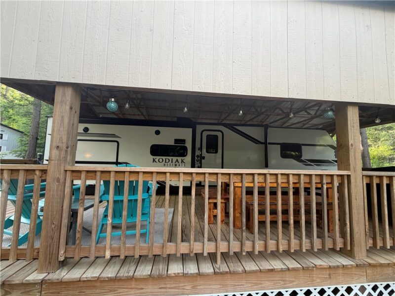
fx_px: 160
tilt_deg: +4.0
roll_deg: -2.1
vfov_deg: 85.7
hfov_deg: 102.1
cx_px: 198
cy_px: 148
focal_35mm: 14
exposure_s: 1/121
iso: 125
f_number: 2.2
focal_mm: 2.22
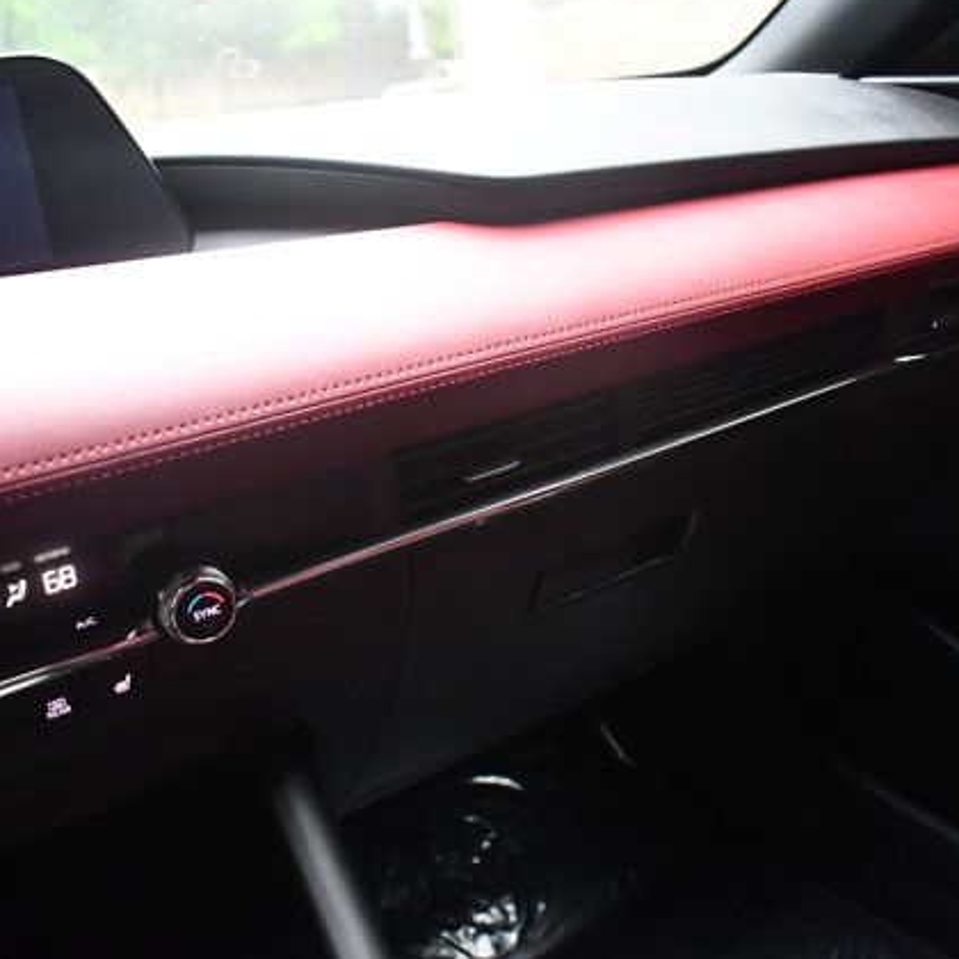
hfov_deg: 47.2
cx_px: 473
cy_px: 474
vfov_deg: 47.2
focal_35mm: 35
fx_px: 1097
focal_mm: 18
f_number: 3.5
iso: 3600
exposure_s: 1/60
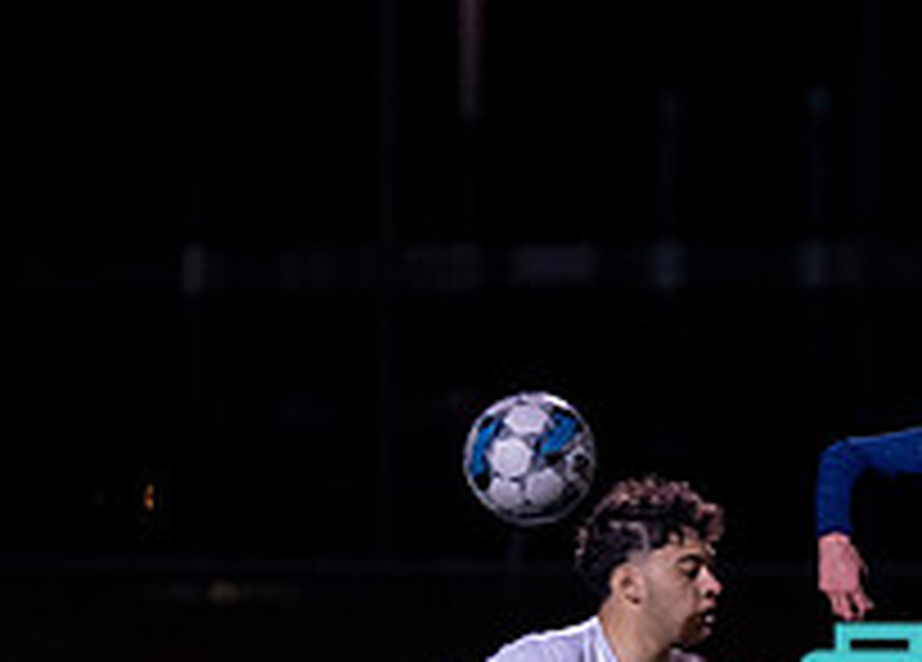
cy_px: 894
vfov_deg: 2.0
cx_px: 930
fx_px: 19088
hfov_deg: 2.8
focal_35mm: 728
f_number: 2.8
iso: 2500
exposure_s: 1/1000
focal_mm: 200
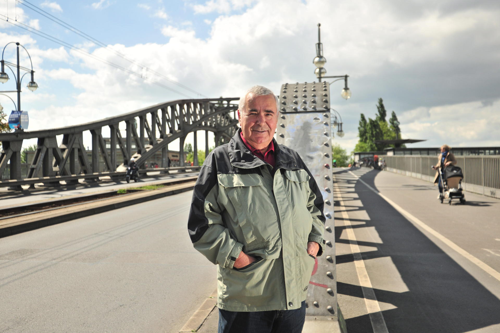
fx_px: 486
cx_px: 250
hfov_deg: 54.4
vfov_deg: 37.9
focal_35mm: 35
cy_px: 166
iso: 400
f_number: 4
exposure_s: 1/3200
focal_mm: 35
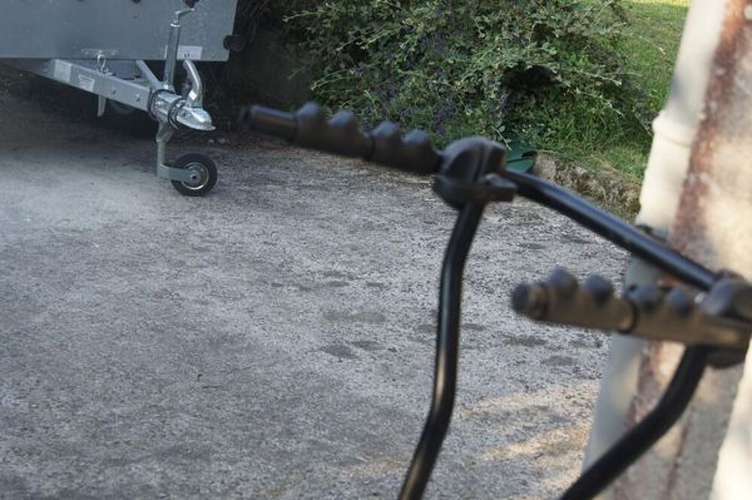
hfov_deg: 27.0
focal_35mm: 75
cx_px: 376
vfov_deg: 18.2
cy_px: 250
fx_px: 1565
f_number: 5.6
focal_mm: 50
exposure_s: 1/80
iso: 100
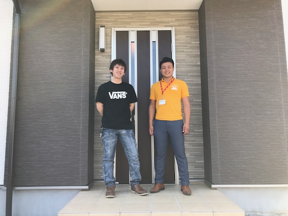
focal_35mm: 28
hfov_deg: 63.4
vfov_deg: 49.7
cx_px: 144
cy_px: 108
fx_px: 233
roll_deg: +0.7
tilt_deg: +7.4
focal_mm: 3.99
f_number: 1.8
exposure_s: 1/474
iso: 20
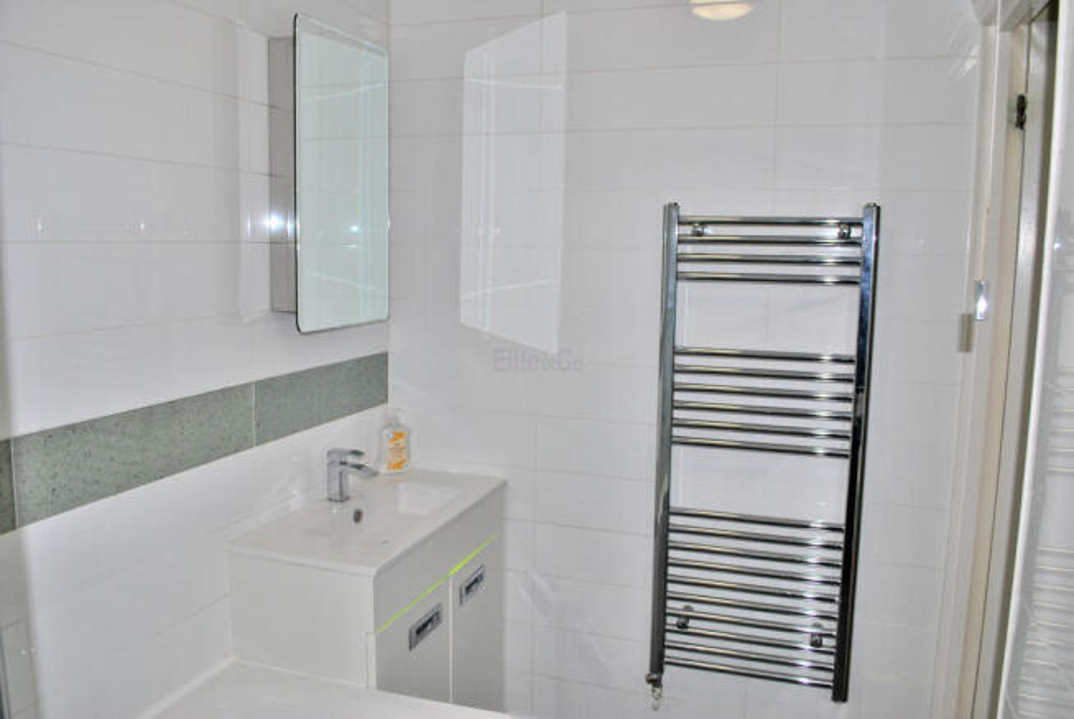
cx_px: 537
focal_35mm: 27
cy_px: 360
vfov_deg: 48.0
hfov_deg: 67.3
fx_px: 806
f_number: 5.6
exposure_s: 1/50
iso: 100
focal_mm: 18
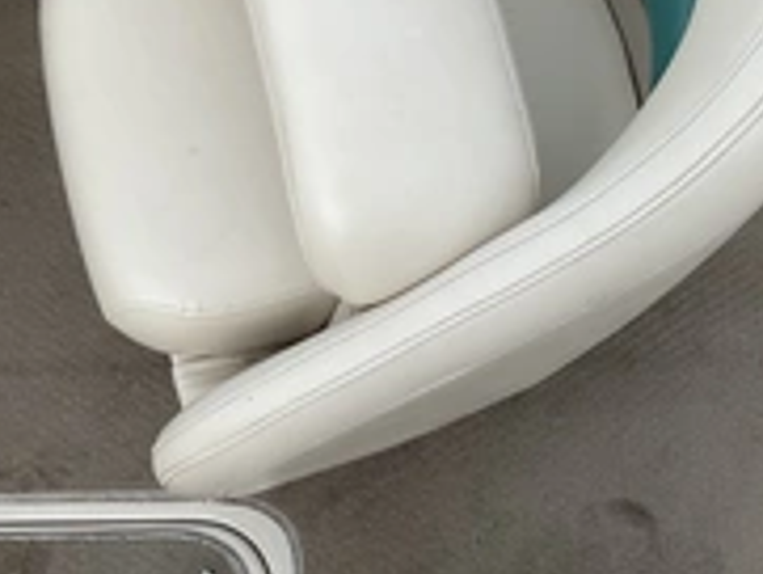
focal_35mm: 64
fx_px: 1412
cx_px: 506
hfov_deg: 30.0
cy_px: 0
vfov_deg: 22.1
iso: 25
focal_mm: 3
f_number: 1.8
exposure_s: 1/1250
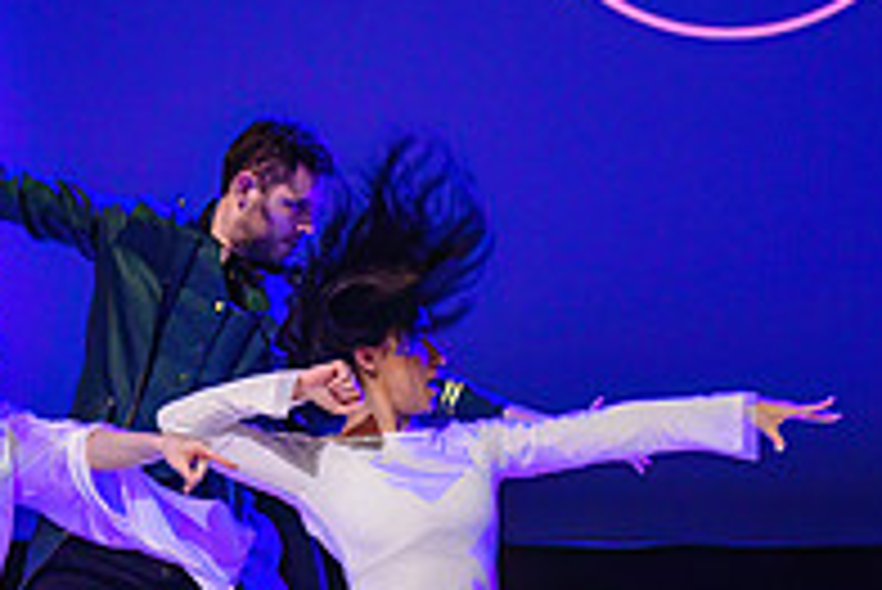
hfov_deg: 15.2
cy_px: 308
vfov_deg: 10.2
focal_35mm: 135
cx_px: 423
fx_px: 3310
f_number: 2.8
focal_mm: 41
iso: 3200
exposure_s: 1/200
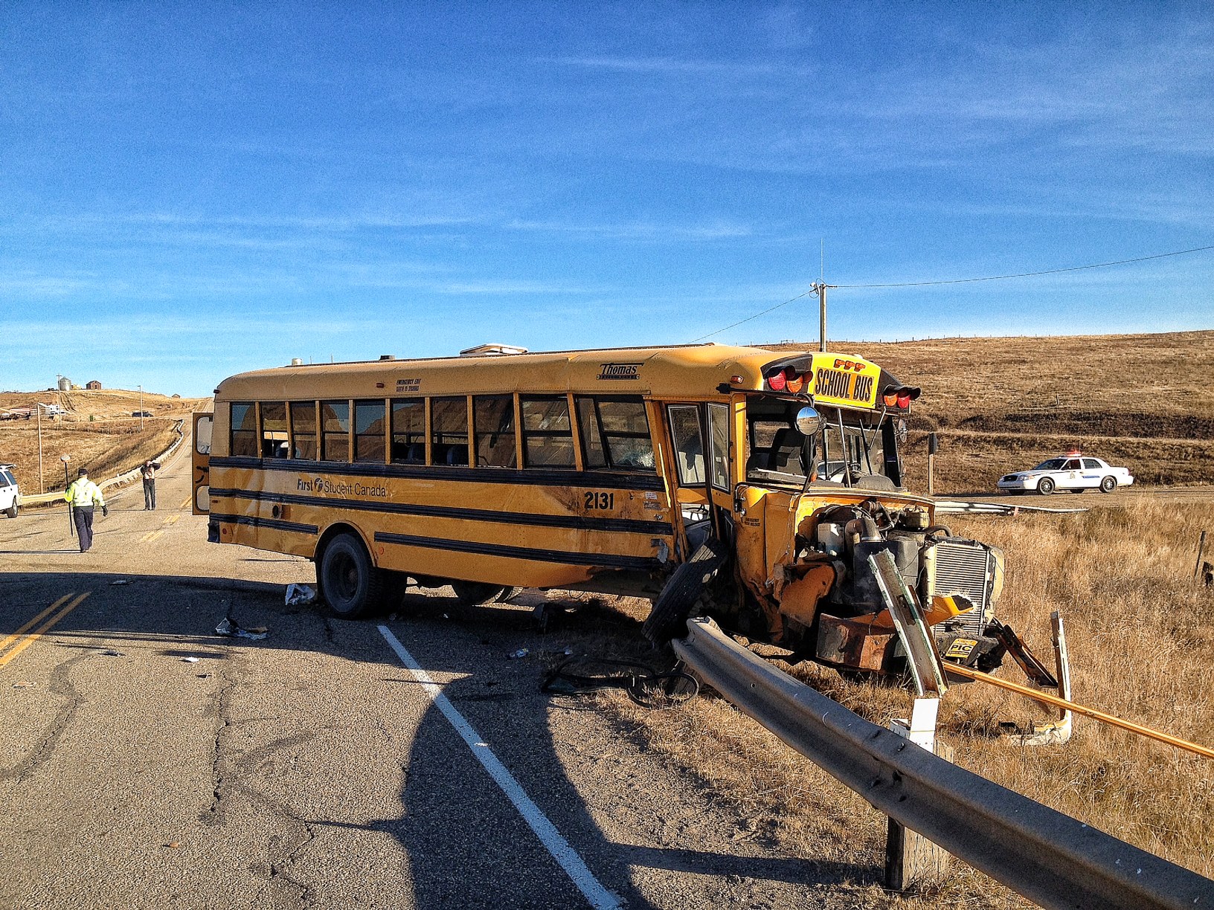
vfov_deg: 40.7
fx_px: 1227
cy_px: 455
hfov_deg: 52.6
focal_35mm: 35
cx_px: 607
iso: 50
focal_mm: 4.28
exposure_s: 1/951
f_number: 2.4
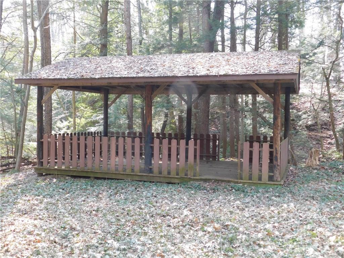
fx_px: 398
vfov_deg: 36.0
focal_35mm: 40
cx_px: 172
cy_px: 129
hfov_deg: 46.8
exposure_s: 1/50
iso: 125
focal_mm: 7.1
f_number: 3.6
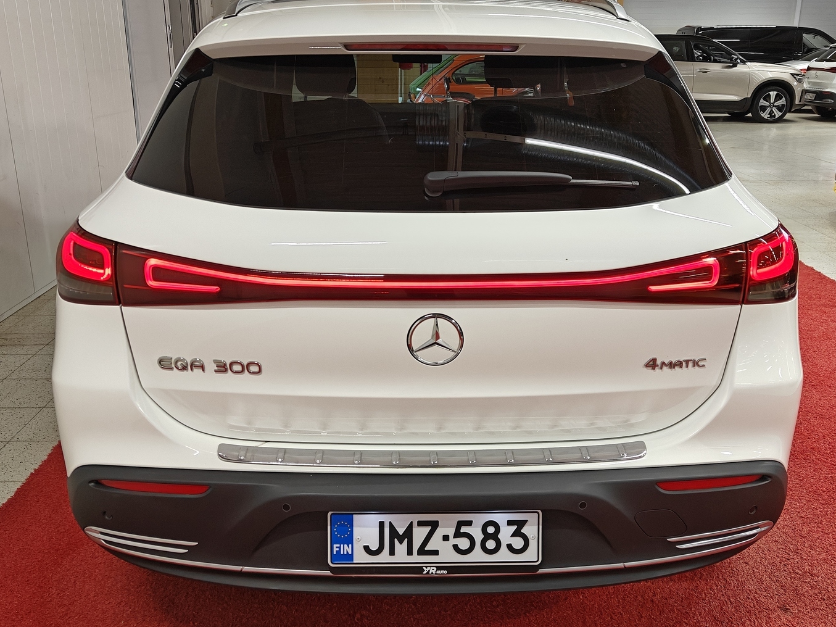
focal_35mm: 34
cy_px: 318
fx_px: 821
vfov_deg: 41.8
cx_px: 427
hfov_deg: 54.0
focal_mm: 5.59
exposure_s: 1/120
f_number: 1.8
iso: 80
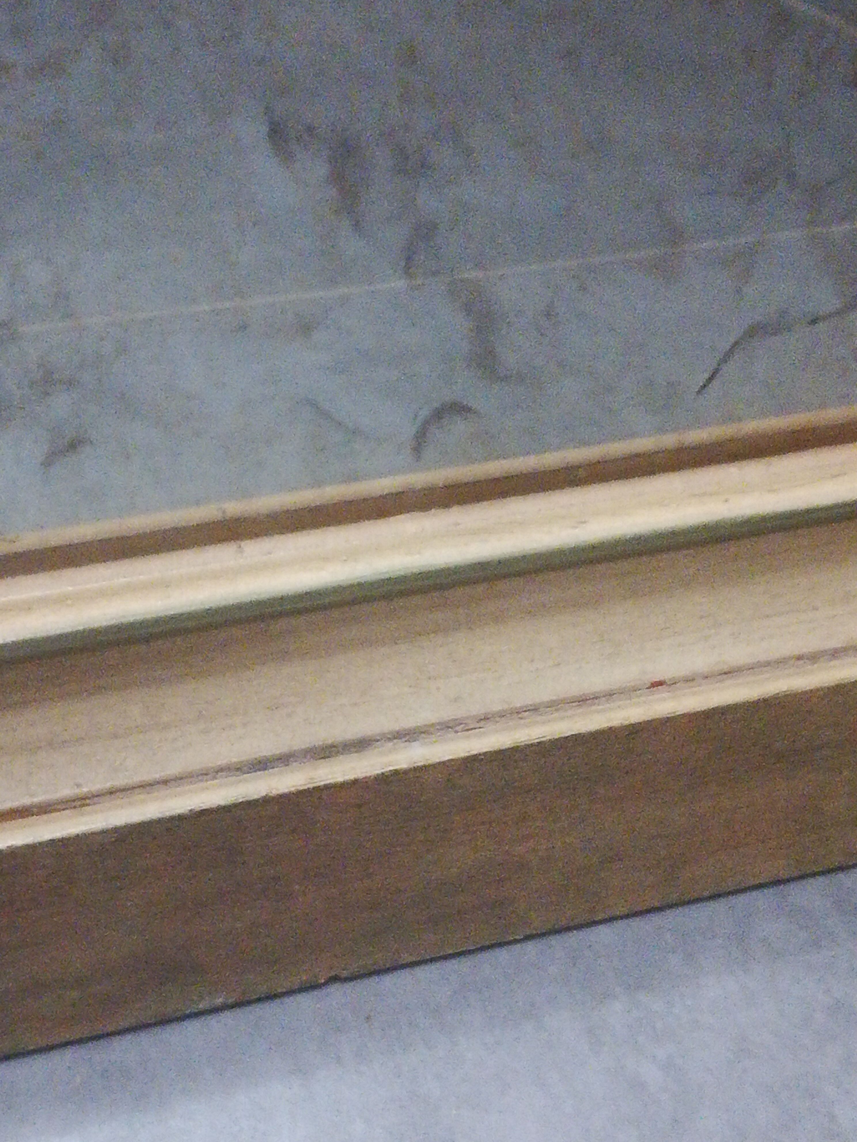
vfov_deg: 33.2
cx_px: 428
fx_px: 1915
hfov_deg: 25.2
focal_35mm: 58
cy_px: 571
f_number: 2.2
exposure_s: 1/14.3
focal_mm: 3.83
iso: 1250
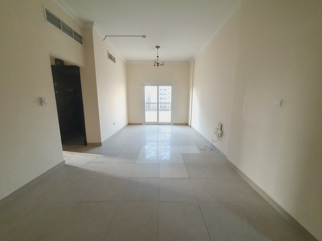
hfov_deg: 106.2
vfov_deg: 89.9
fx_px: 121
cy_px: 120
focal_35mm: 13
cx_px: 161
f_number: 2.2
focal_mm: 1.8
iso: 250
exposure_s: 1/50
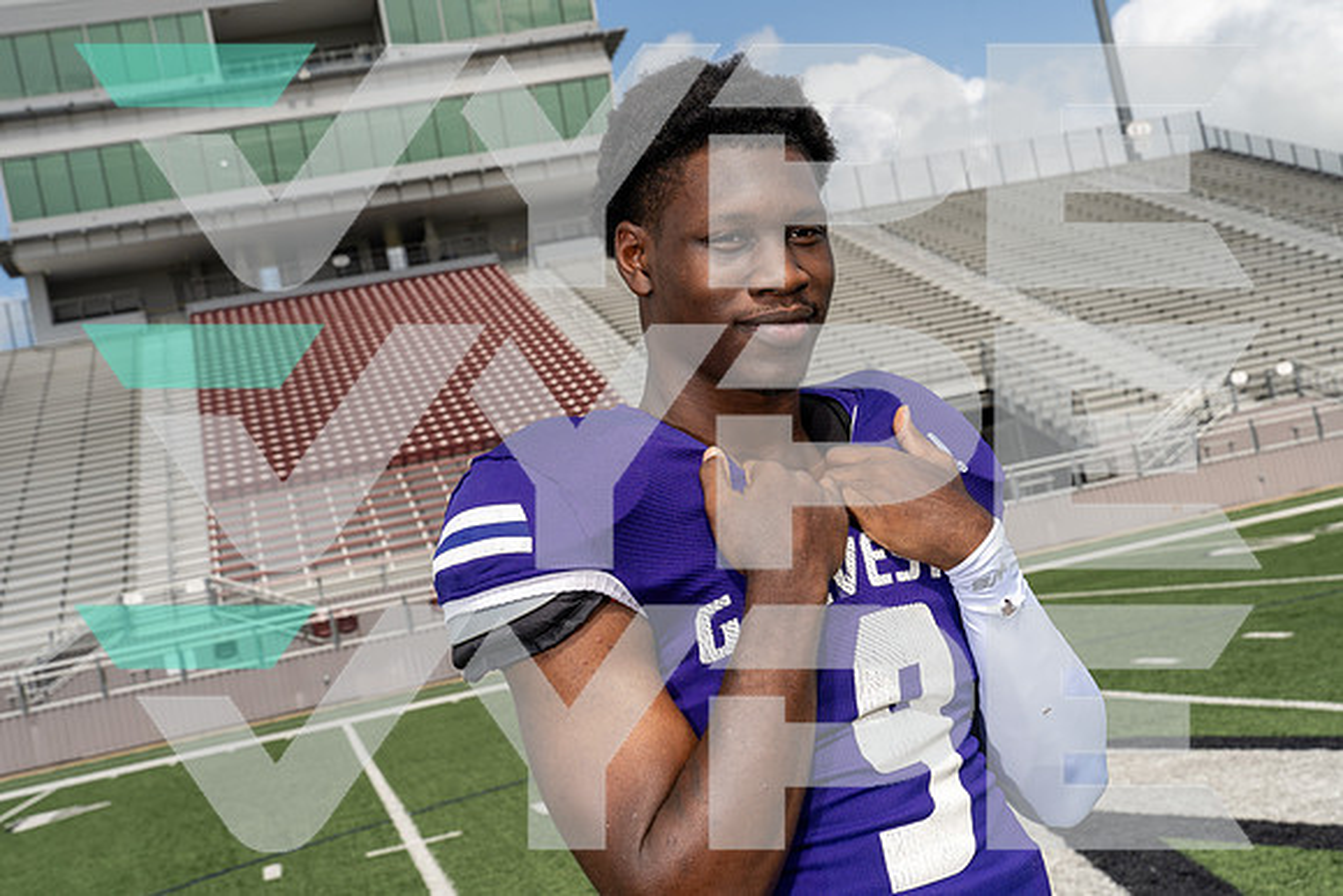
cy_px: 448
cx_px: 672
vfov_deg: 29.3
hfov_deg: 42.7
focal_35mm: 46
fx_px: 1716
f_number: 9
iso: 100
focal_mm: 46
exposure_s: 1/250
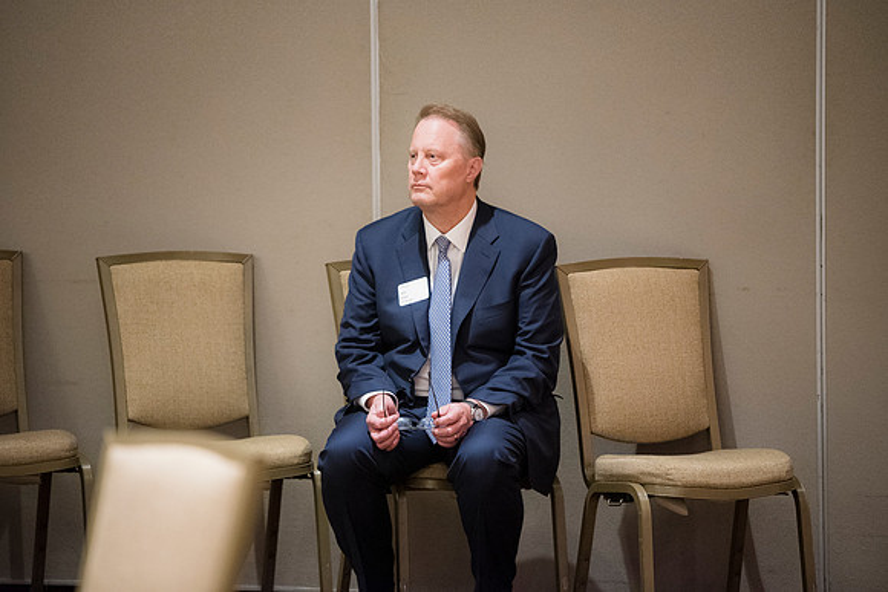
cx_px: 444
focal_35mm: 200
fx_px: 4934
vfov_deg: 6.9
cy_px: 296
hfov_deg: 10.3
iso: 6400
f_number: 2.8
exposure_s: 1/125
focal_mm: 200
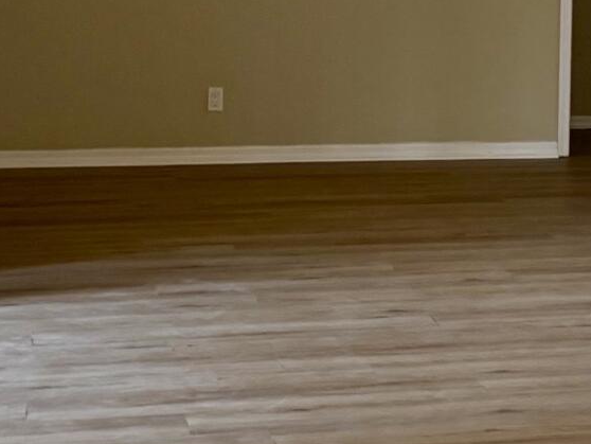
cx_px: 755
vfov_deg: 11.4
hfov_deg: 14.7
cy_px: 18
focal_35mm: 129
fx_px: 2203
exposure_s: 1/178
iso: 125
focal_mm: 6.76
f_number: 1.78
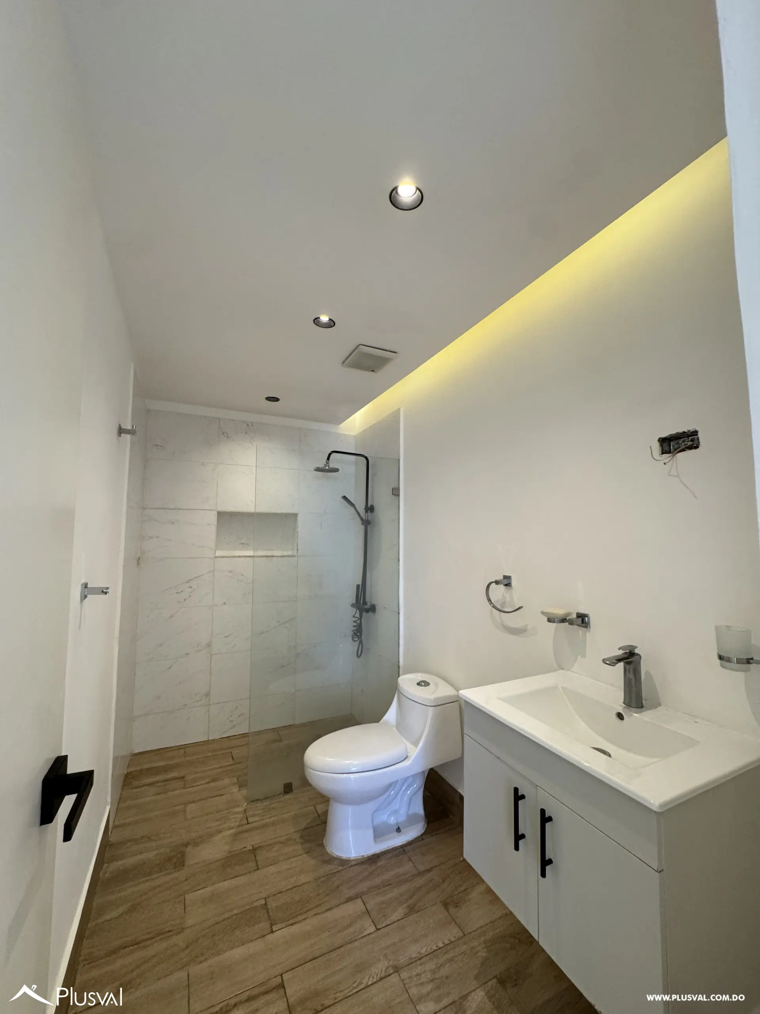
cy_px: 507
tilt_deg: +5.1
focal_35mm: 14
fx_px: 410
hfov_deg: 85.7
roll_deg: +0.5
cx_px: 380
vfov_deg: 102.1
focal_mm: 2.22
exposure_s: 1/120
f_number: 2.2
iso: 200
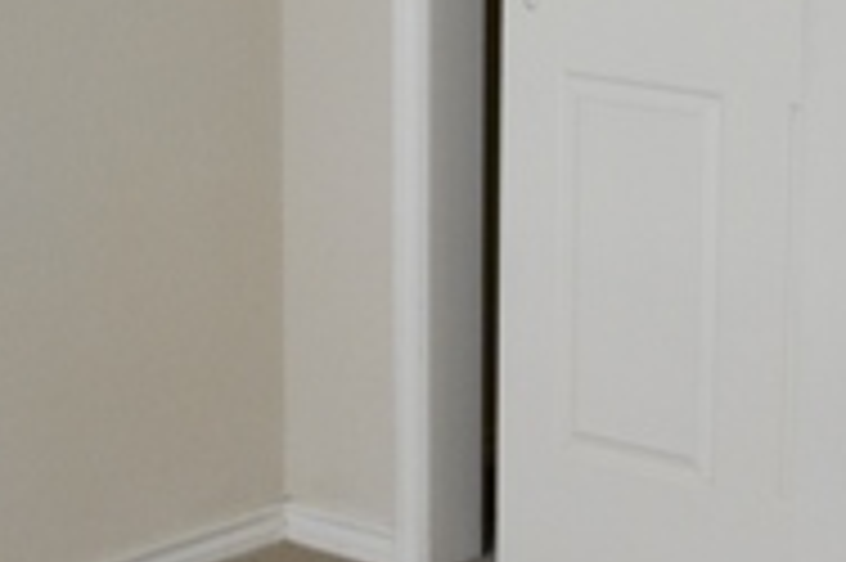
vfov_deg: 11.8
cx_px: 968
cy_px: 106
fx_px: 2700
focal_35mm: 115
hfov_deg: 17.1
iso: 400
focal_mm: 18
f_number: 3.5
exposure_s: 1/30
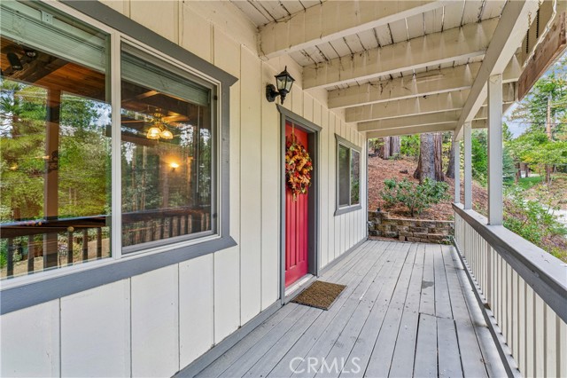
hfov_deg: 96.1
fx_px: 255
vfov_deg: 73.0
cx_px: 284
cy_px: 189
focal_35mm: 16
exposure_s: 1/1.25
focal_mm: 16.2
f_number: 13
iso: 100
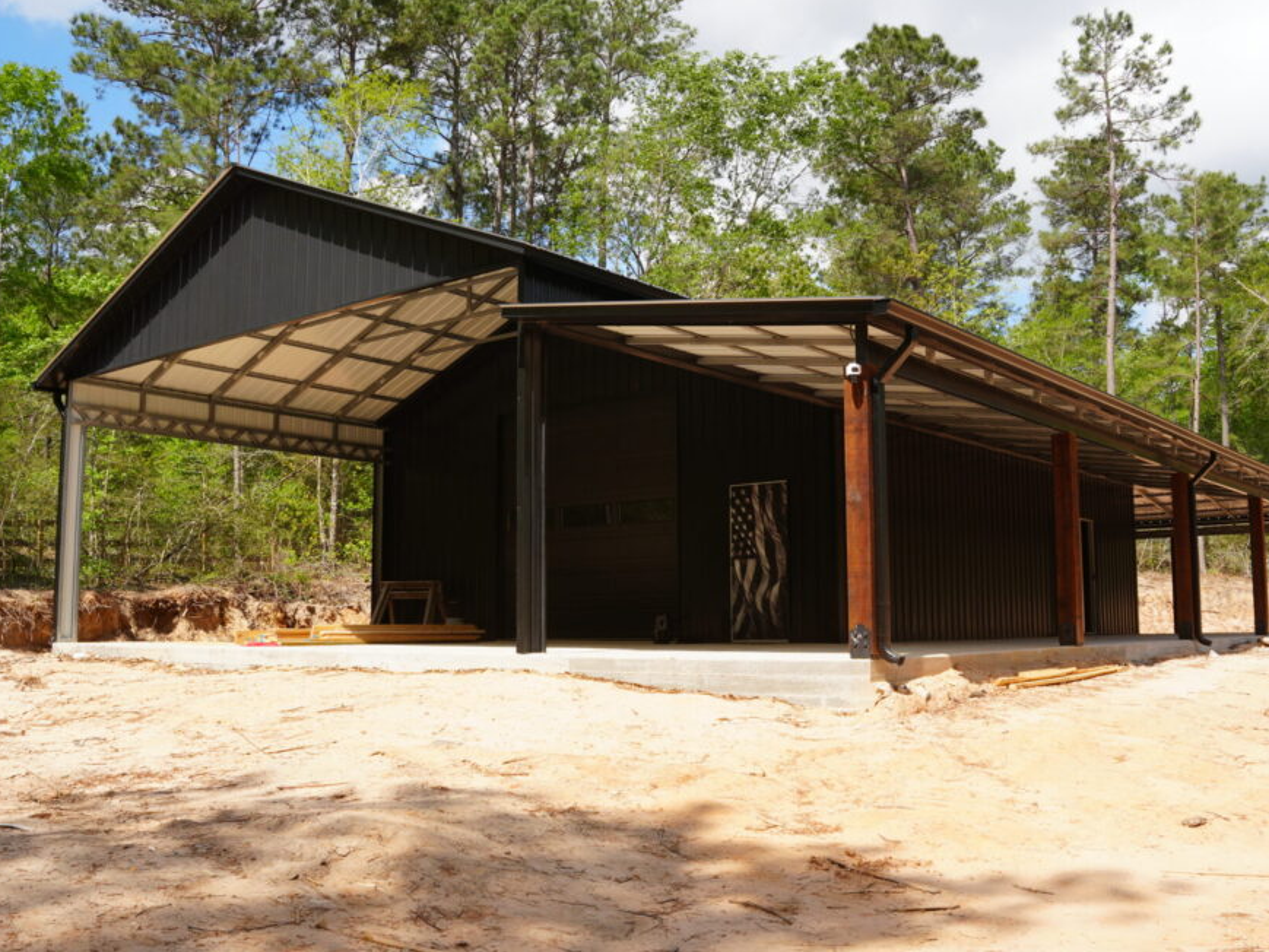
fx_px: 1253
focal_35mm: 34
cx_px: 640
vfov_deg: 41.6
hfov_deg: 53.7
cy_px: 469
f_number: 9
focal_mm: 20.1
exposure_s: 1/125
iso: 100
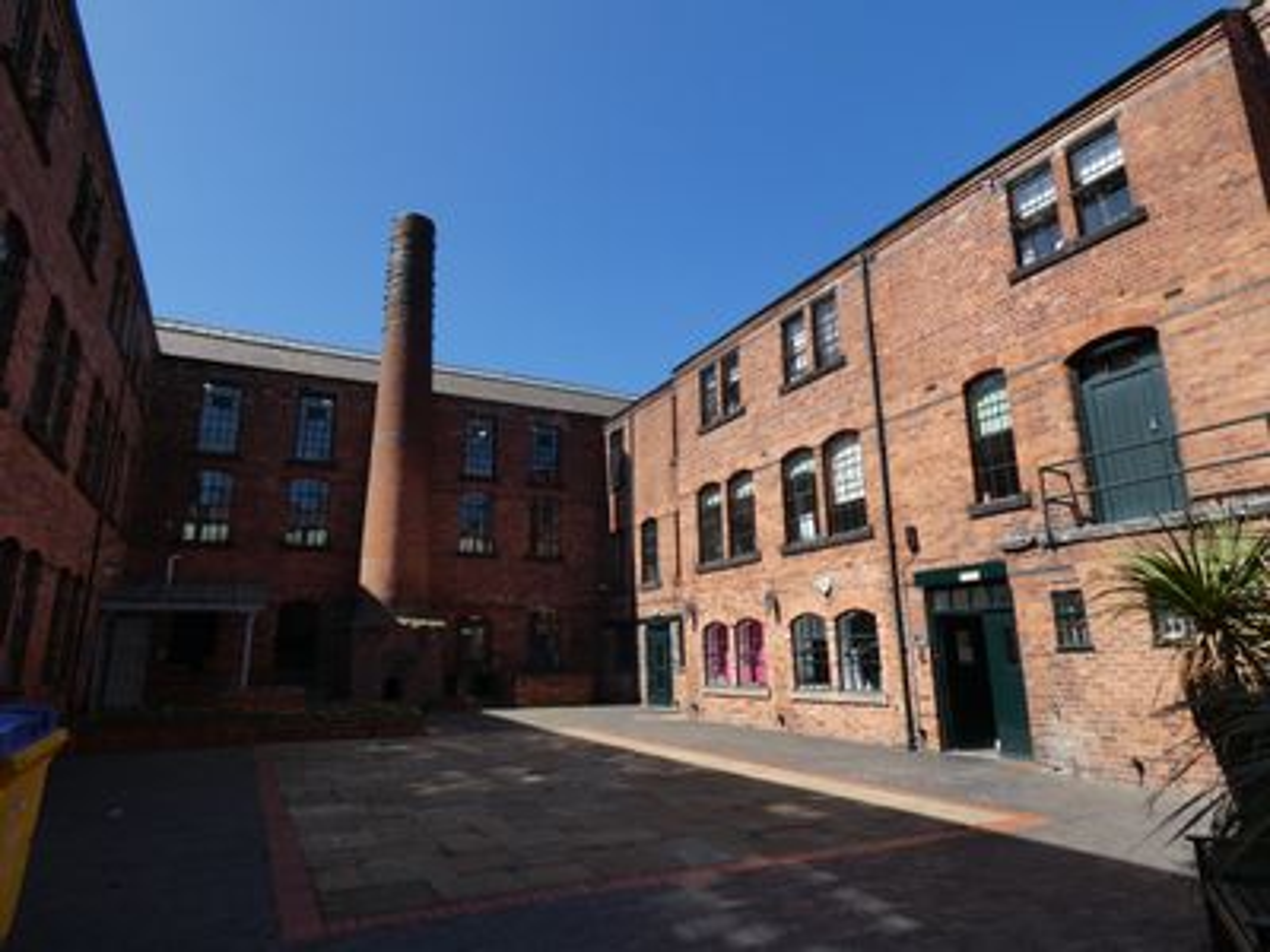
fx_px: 734
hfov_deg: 81.7
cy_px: 476
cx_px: 635
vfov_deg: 66.0
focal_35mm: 20
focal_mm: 3.6
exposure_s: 1/1000
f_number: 3.5
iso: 80
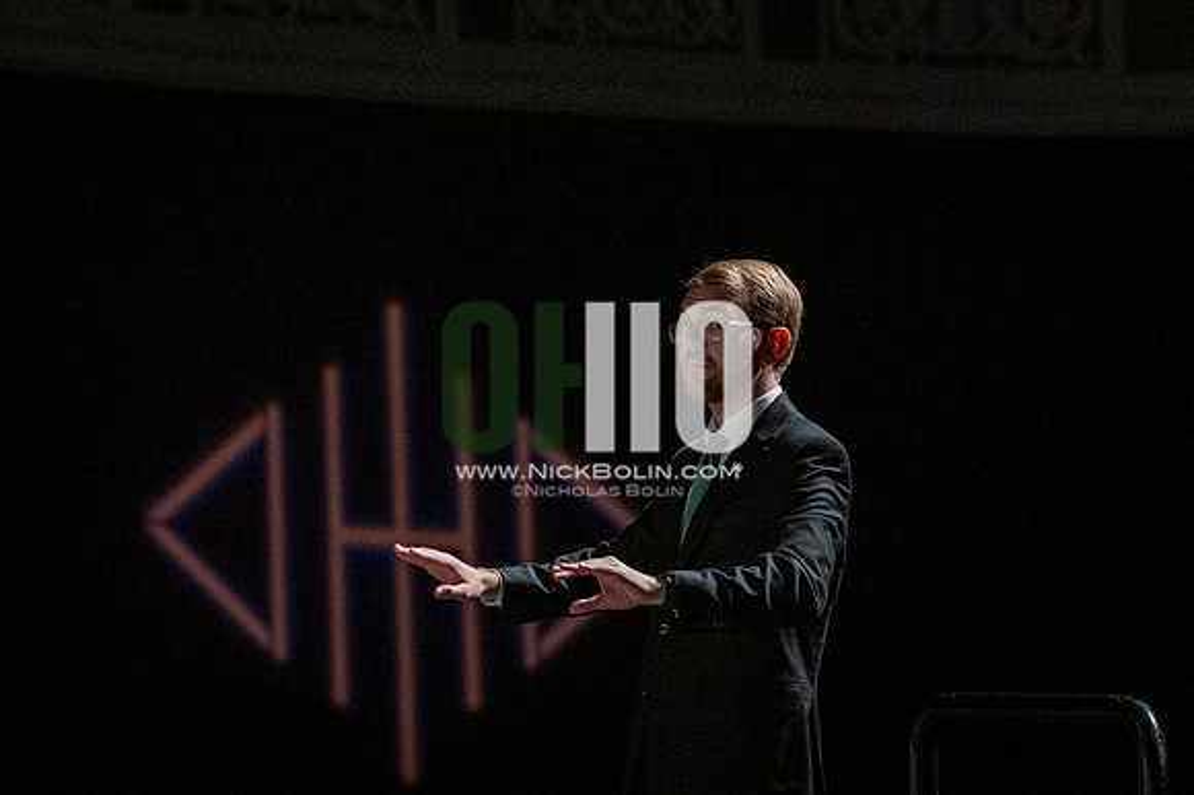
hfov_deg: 12.0
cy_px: 398
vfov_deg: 8.0
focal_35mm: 172
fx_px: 5701
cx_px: 597
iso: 6400
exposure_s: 1/500
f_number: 4
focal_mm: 115
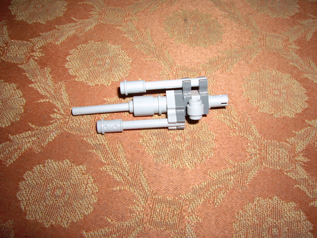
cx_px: 158
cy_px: 119
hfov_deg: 49.0
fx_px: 348
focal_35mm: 38
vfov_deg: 37.7
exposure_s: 1/40
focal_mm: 6.2
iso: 64
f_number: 4.3
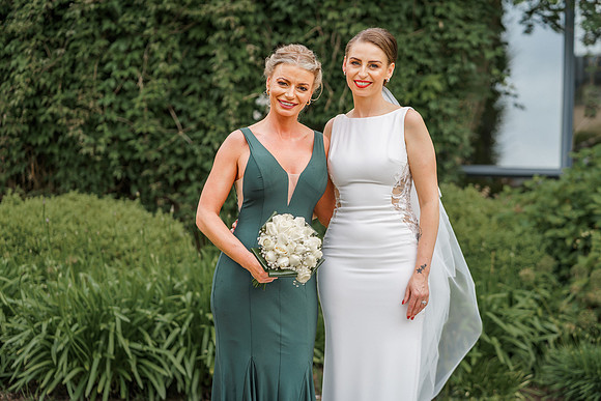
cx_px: 300
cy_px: 200
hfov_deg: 23.9
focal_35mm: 85
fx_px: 1419
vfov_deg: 16.1
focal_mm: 85
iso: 100
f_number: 2.8
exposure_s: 1/640
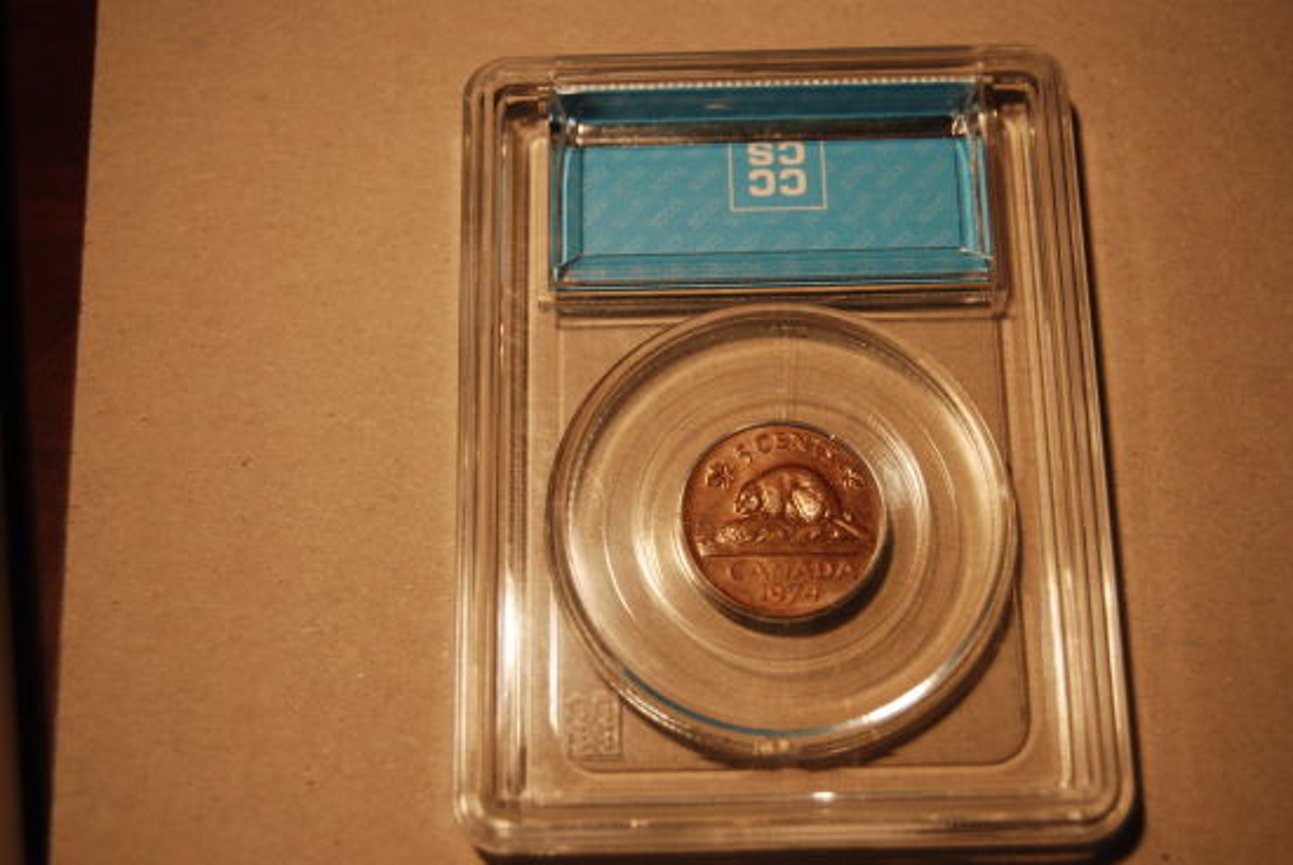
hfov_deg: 35.0
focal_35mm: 57
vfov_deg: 23.8
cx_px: 646
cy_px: 432
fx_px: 2049
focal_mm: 38
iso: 200
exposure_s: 1/125
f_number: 5.6
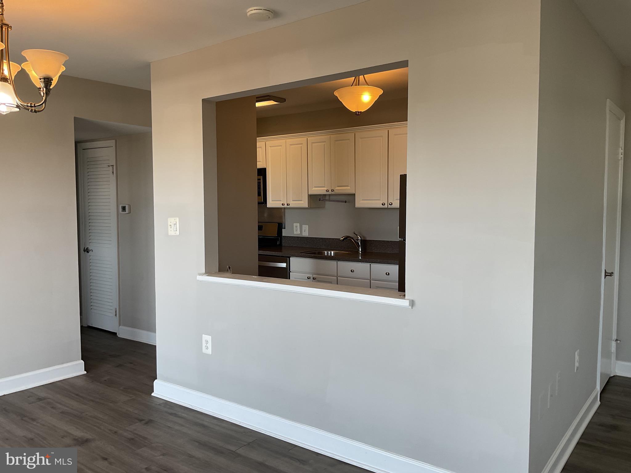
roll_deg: +1.0
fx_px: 529
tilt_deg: -4.8
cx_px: 316
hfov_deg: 61.7
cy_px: 236
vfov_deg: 48.2
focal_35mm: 29
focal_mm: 3
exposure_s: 1/120
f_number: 1.8
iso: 32
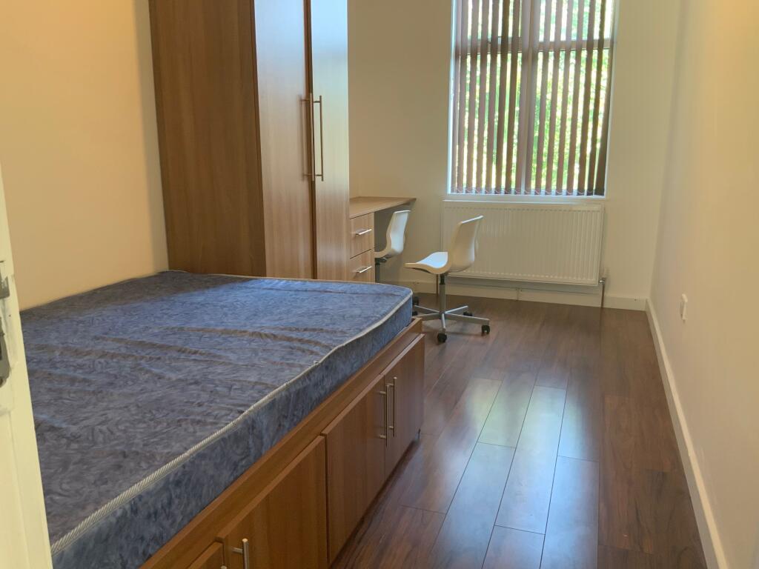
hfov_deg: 61.7
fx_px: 636
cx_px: 380
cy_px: 284
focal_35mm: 29
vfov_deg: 48.2
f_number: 1.8
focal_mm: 3
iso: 80
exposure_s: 1/50
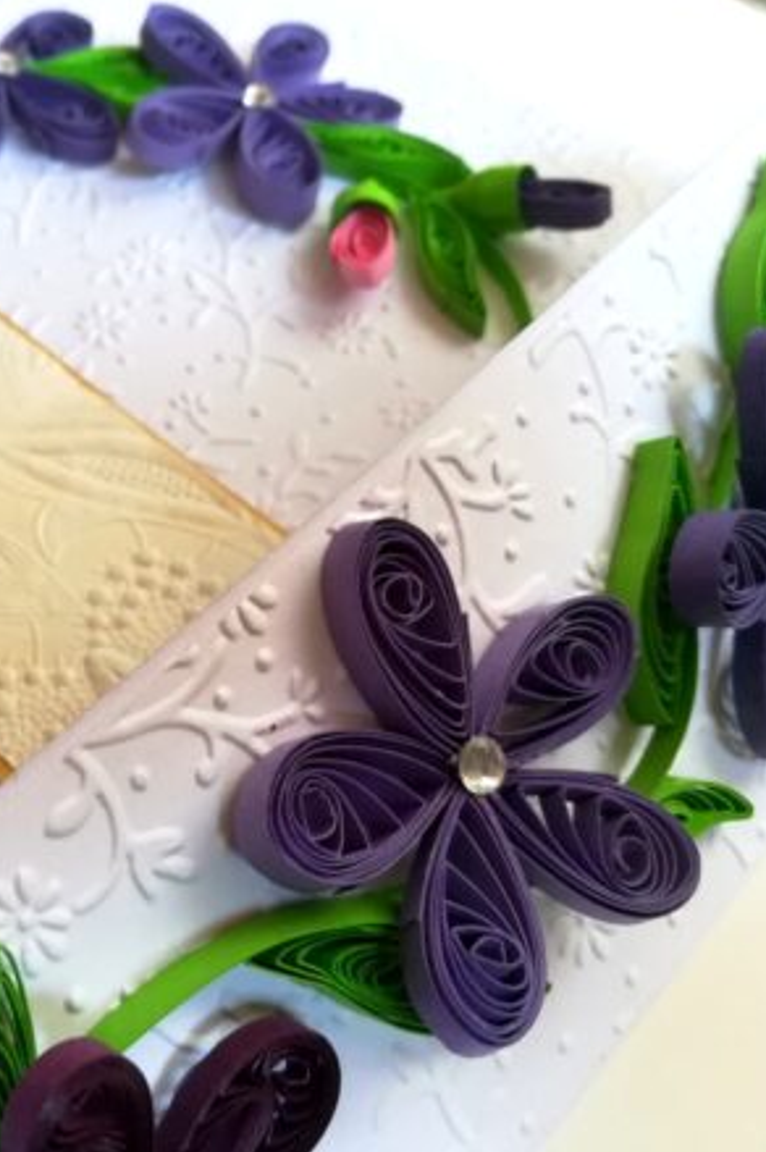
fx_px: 1183
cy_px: 567
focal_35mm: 37
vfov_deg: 51.9
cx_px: 115
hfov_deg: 34.4
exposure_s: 1/33.3
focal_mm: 3.83
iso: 80
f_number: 2.2
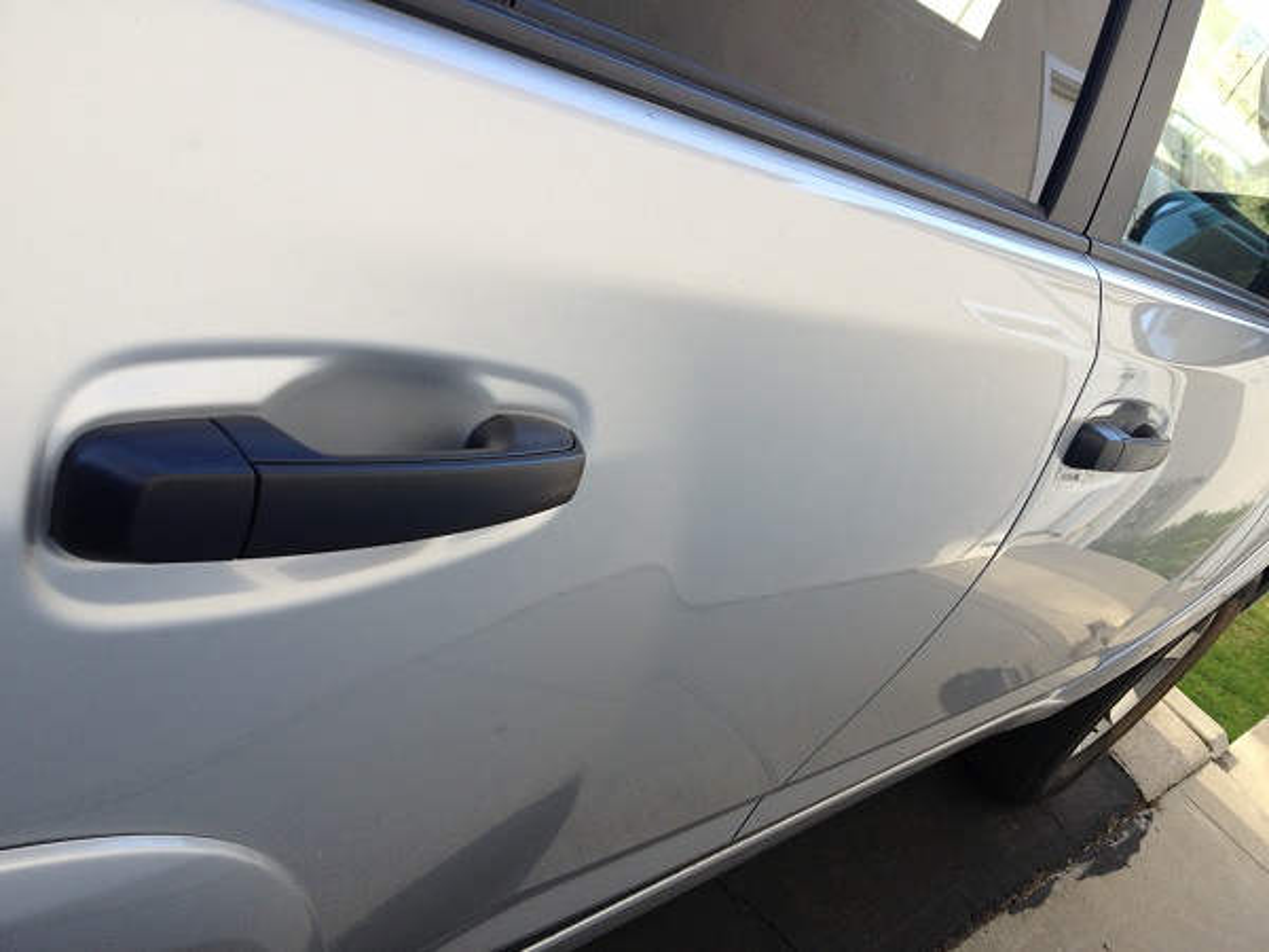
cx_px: 634
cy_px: 476
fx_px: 1283
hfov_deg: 52.6
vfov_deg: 40.7
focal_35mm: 35
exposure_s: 1/168
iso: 50
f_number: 2.4
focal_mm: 4.28
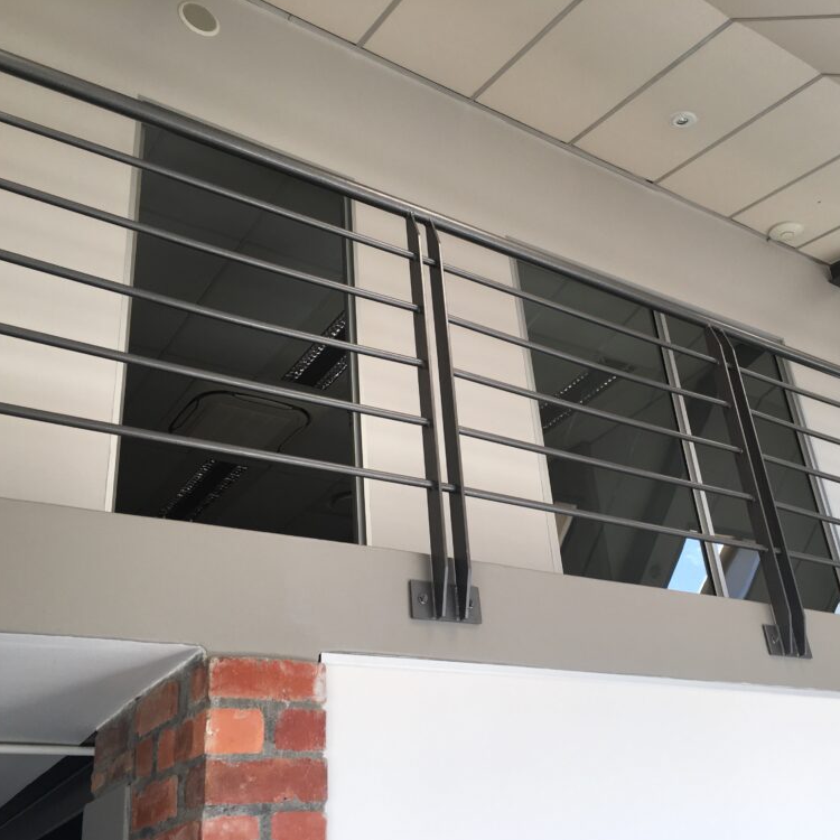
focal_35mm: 35
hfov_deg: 46.9
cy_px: 427
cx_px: 508
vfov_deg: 47.2
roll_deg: +9.0
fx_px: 961
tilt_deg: +26.9
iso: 25
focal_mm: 4.15
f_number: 2.2
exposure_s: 1/100
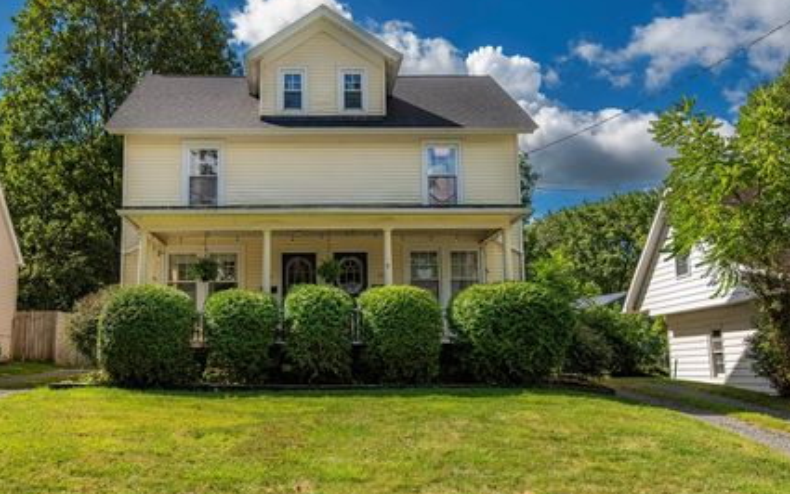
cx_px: 342
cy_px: 238
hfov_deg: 53.8
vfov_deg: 35.4
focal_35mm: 36
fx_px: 775
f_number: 8
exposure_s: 1/640
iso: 400
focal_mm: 30
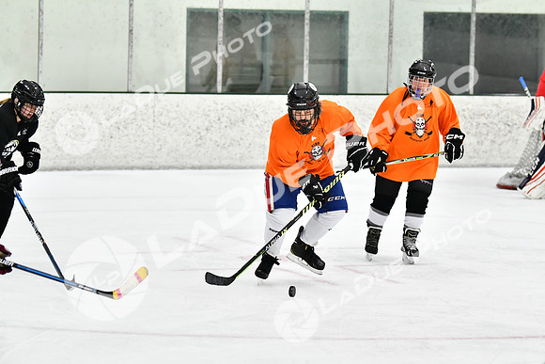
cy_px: 182
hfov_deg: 14.4
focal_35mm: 142
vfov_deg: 9.6
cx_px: 272
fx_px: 2158
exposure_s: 1/1250
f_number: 2.8
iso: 5000
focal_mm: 95
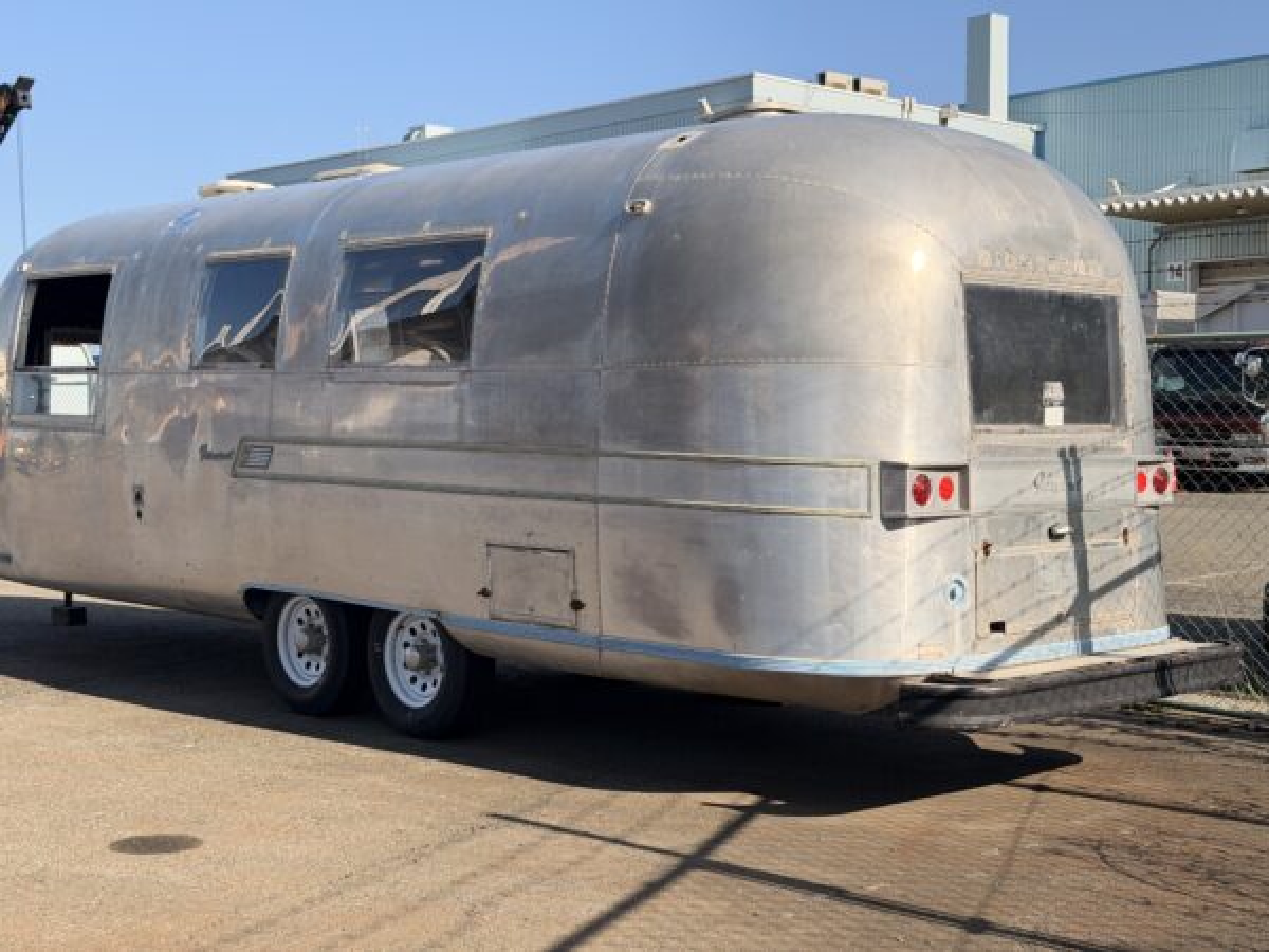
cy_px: 476
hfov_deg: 39.7
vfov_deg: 30.3
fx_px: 1760
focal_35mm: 48
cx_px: 634
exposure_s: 1/3534
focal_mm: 6.76
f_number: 1.78
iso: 64
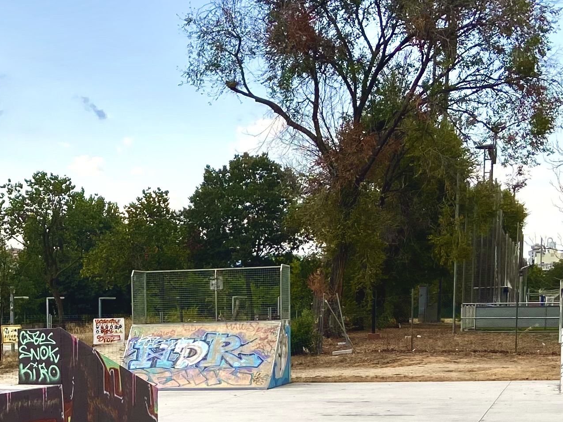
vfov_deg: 17.4
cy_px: 461
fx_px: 1334
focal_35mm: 82
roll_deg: +0.8
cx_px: 64
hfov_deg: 23.3
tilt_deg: -5.8
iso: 32
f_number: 1.8
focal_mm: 4.25
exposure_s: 1/762
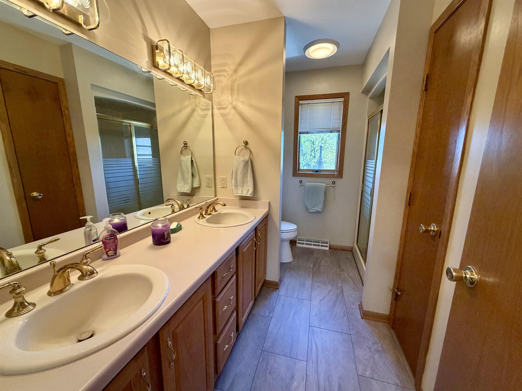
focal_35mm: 14
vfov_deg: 85.7
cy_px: 196
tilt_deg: -9.9
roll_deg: -0.1
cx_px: 261
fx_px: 211
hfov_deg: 102.1
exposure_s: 1/120
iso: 250
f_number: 2.2
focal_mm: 2.22
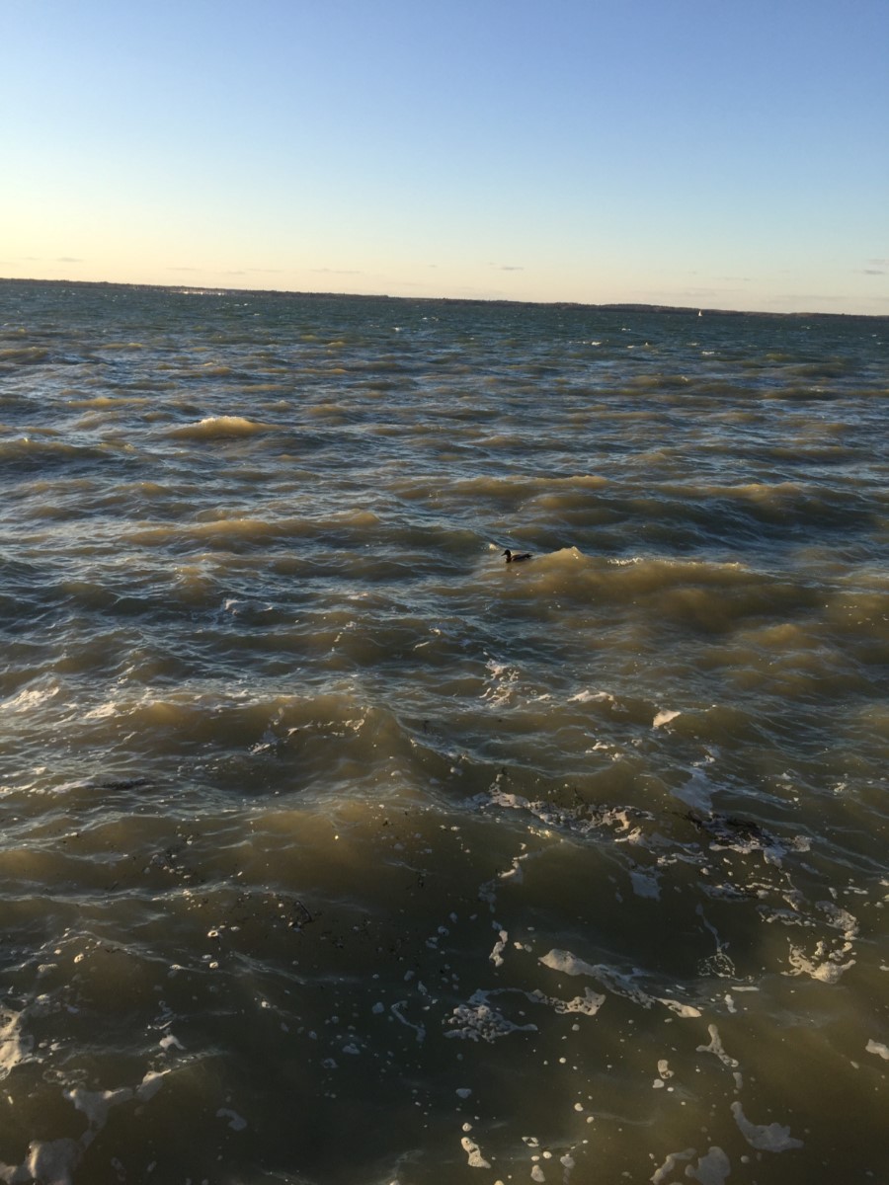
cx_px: 444
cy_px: 592
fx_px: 993
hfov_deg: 48.2
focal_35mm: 29
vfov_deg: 61.7
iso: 32
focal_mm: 4.15
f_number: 2.2
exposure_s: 1/920
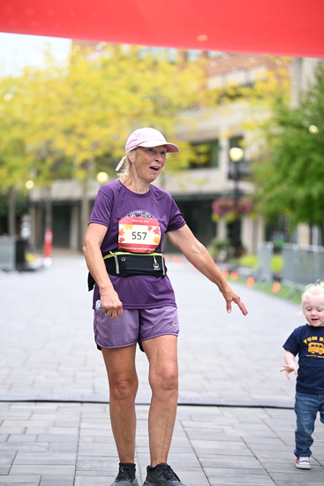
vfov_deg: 20.0
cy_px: 243
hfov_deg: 13.4
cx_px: 162
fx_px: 1376
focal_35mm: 102
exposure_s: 1/1000
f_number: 2.8
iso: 400
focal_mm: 102
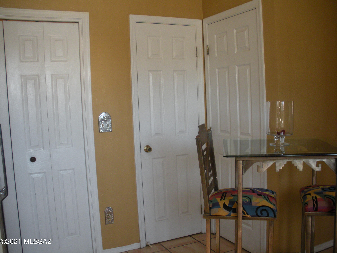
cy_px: 126
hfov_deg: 52.6
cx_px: 168
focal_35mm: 35
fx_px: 341
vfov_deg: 40.7
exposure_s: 1/53.4
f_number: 3.5
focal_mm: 6.3
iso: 213
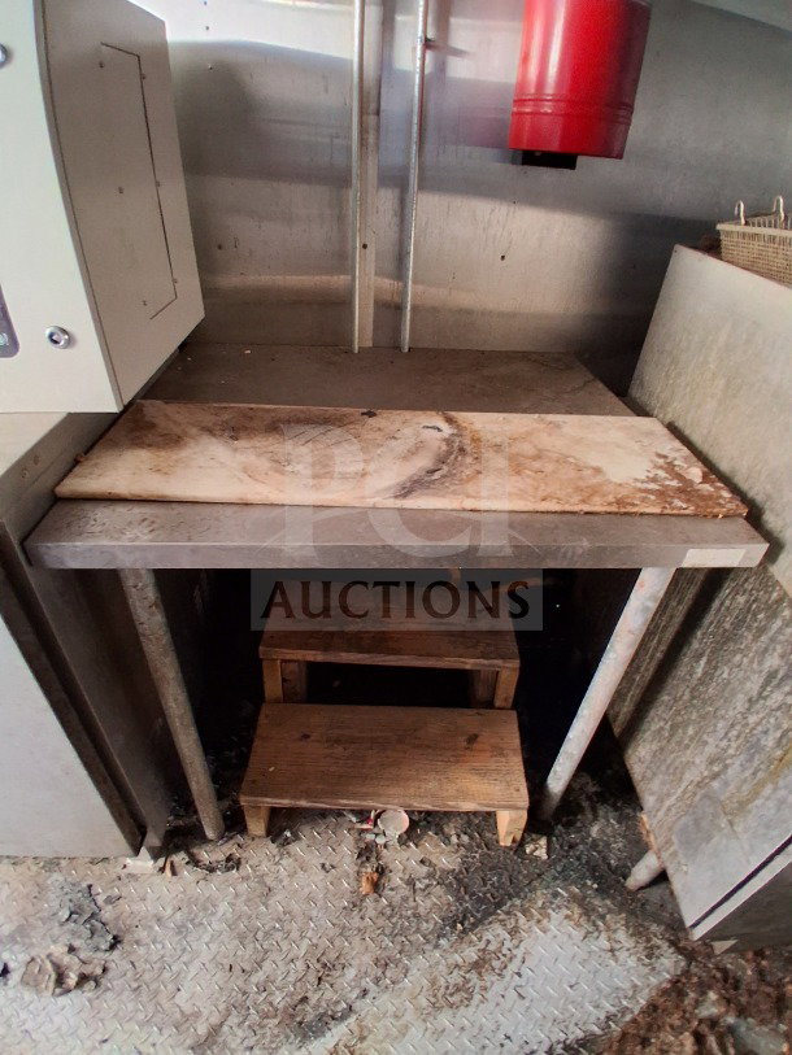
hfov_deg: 74.7
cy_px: 528
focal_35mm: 17
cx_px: 396
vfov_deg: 91.0
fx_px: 518
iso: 320
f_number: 2.2
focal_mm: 1.4
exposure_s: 1/40
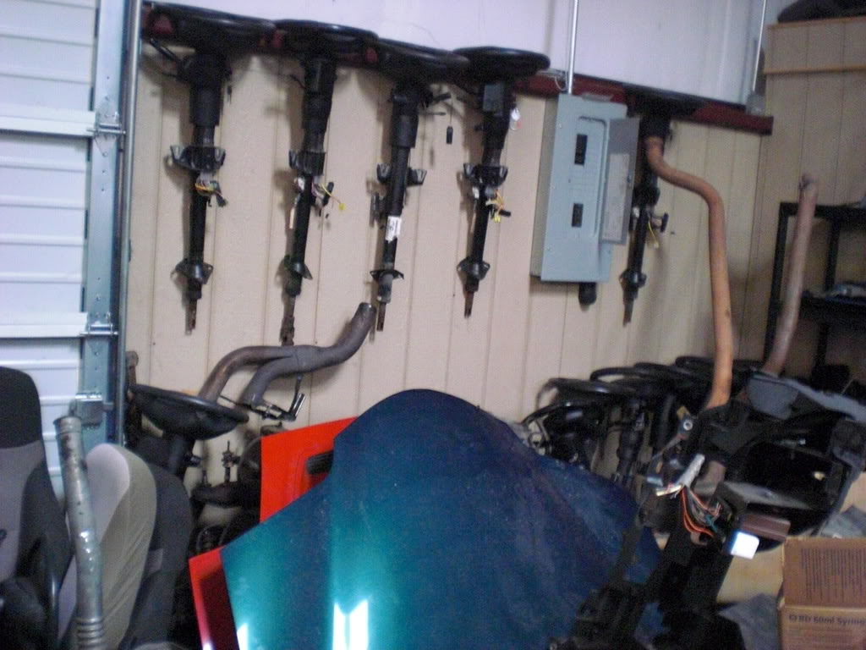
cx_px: 433
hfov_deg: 49.0
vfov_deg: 37.7
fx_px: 951
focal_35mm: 38
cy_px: 325
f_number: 3.1
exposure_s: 1/25
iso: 800
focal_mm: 6.3
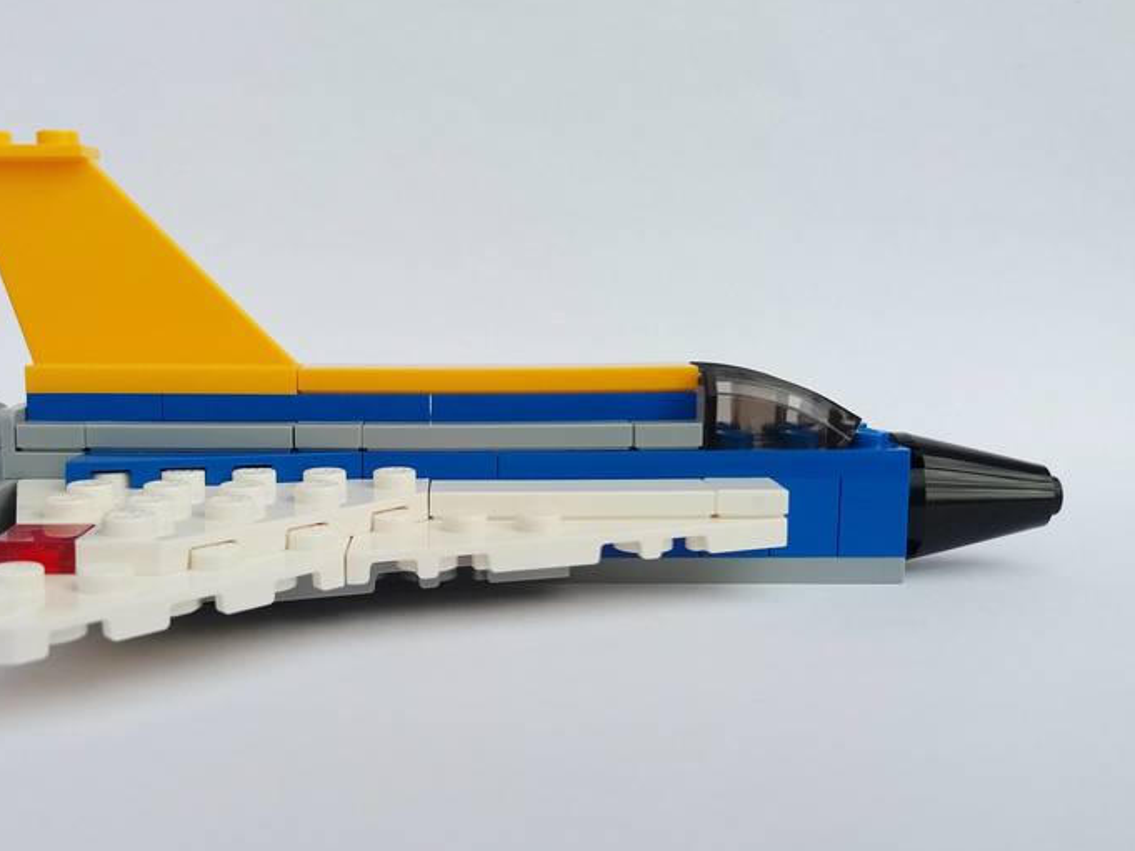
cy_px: 472
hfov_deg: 49.8
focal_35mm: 37
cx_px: 448
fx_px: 1213
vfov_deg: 38.6
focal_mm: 3.7
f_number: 1.9
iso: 64
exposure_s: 1/1561
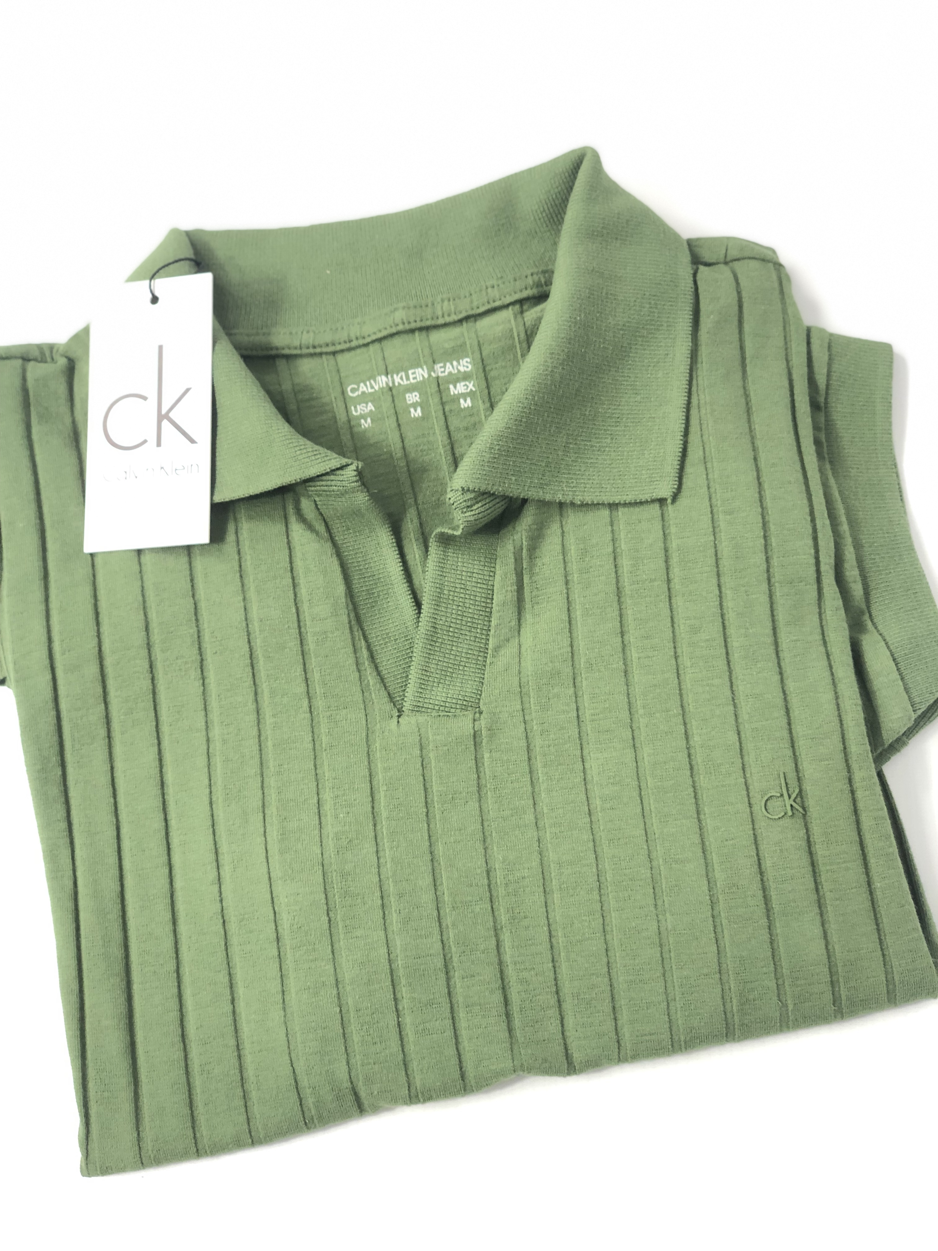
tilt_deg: -71.8
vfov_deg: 36.8
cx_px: 469
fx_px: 1879
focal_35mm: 52
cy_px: 626
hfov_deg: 28.0
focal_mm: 6
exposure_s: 1/60
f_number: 2.4
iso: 50
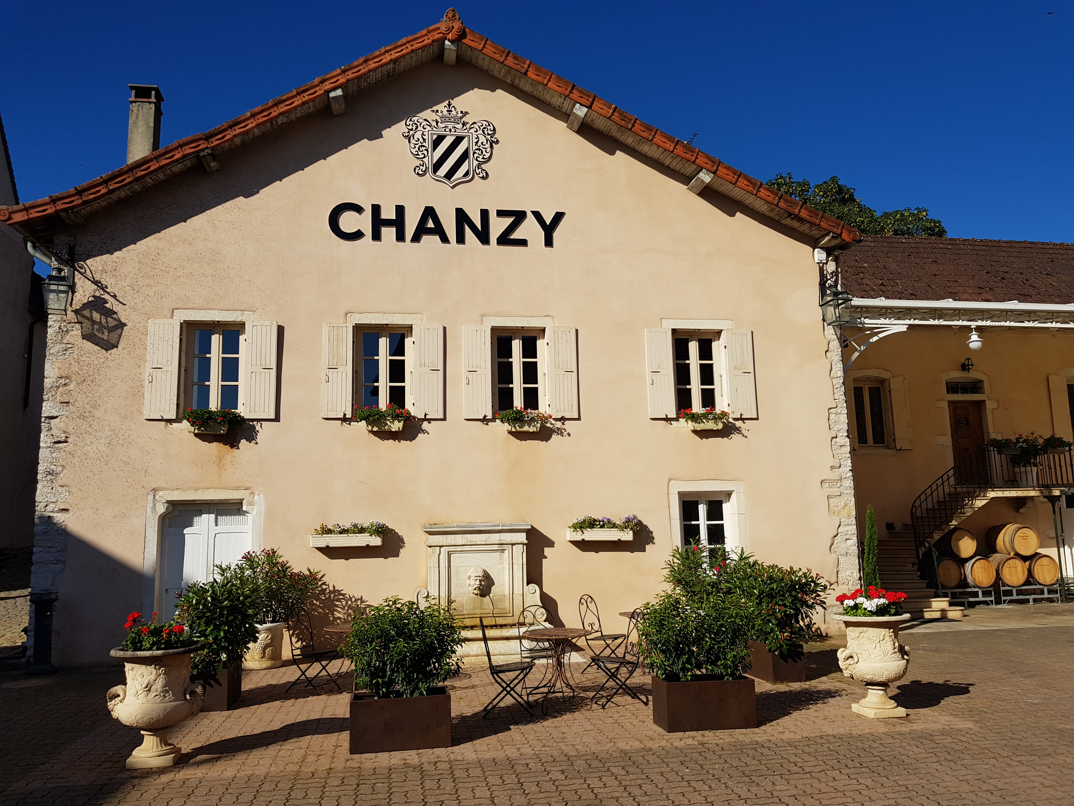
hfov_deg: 67.3
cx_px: 537
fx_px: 807
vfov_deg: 53.1
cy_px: 403
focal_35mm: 26
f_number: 1.7
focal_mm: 4.2
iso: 40
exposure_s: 1/3920
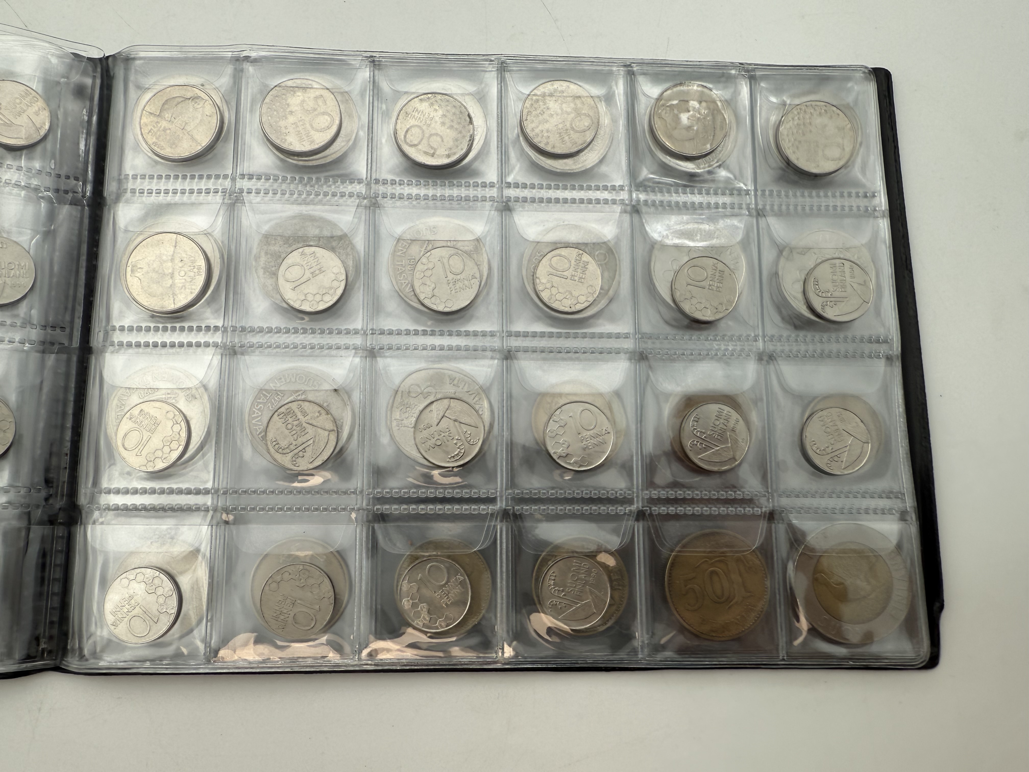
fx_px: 713
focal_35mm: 24
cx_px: 514
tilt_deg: -77.6
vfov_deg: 56.8
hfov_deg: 71.6
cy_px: 386
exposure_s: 1/276
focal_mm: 2.22
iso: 40
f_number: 2.2
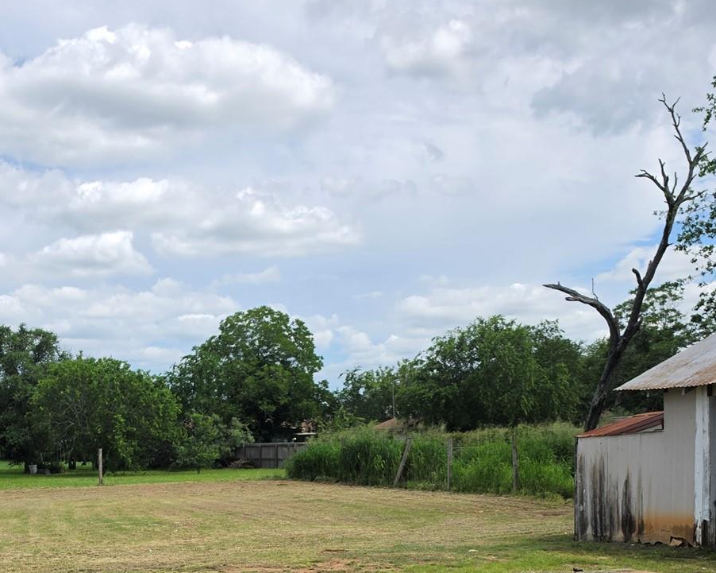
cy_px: 592
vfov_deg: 27.7
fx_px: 1080
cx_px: 280
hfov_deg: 36.5
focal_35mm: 51
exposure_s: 1/7622
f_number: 1.4
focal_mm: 6.5
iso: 64
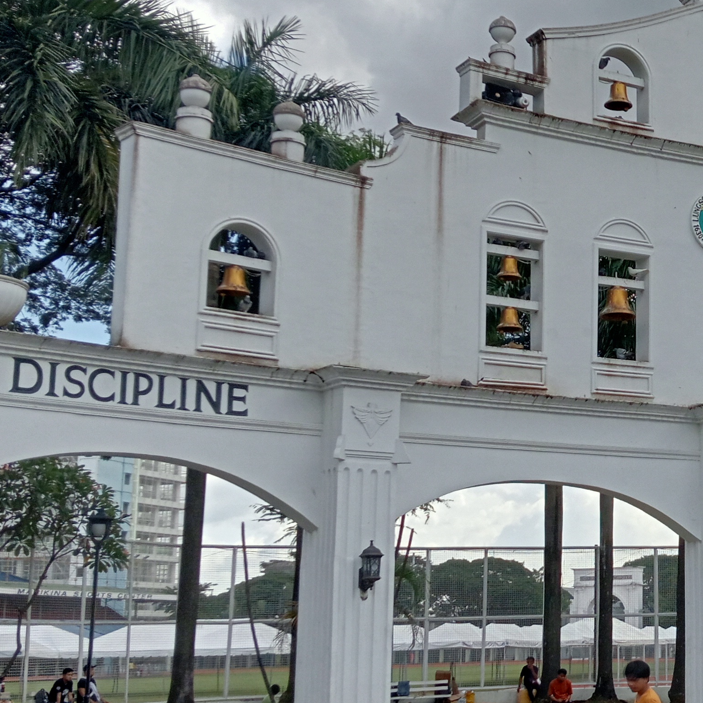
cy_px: 355
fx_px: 1516
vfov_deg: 26.1
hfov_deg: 24.6
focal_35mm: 66
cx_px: 736
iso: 111
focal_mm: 4.04
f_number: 1.8
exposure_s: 1/893
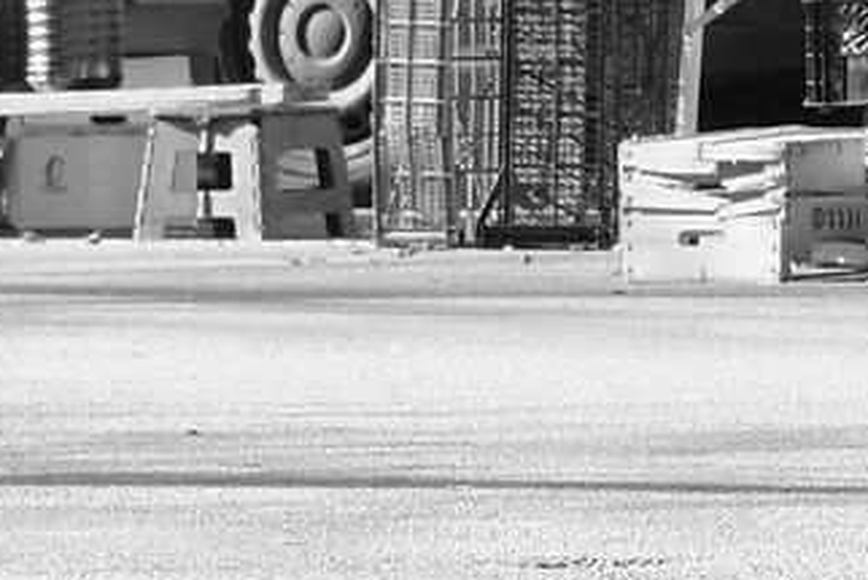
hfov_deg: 2.3
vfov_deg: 1.5
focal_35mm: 895
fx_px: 21588
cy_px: 337
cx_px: -1205
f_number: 8
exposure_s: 1/250
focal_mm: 80.2
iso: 400
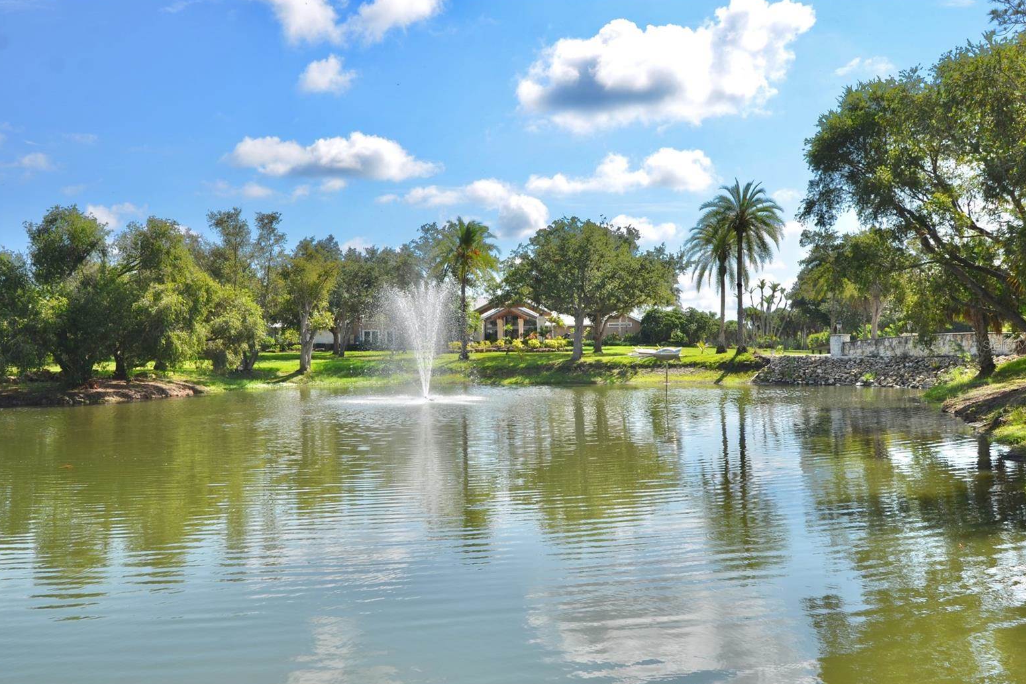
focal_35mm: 34
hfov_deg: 55.8
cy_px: 345
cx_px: 512
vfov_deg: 38.9
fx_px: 969
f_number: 8
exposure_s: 1/250
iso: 100
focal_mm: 22
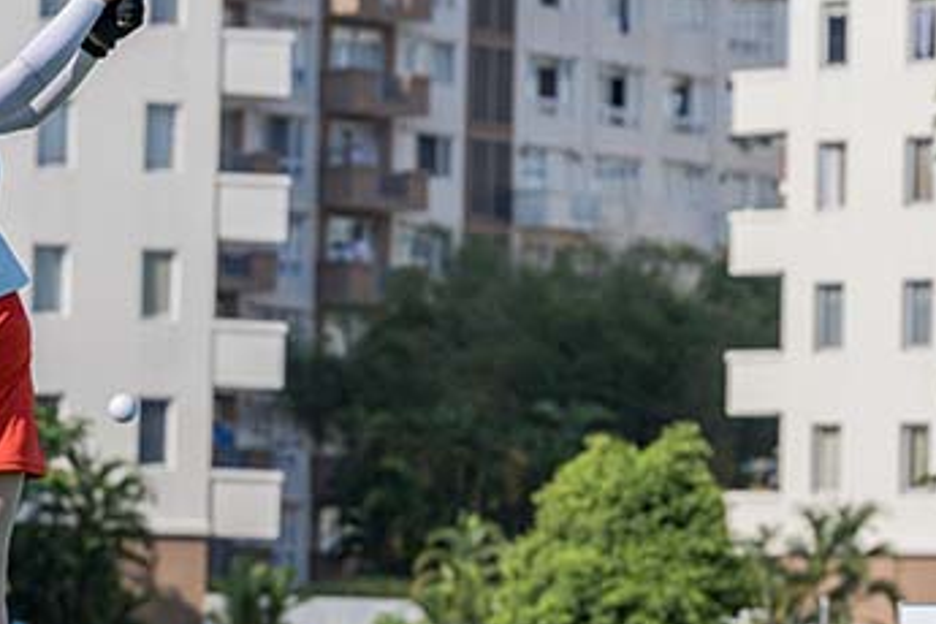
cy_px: 103
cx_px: 212
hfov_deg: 8.6
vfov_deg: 5.7
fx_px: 6214
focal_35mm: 239
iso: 500
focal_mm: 86
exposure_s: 1/4000
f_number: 4
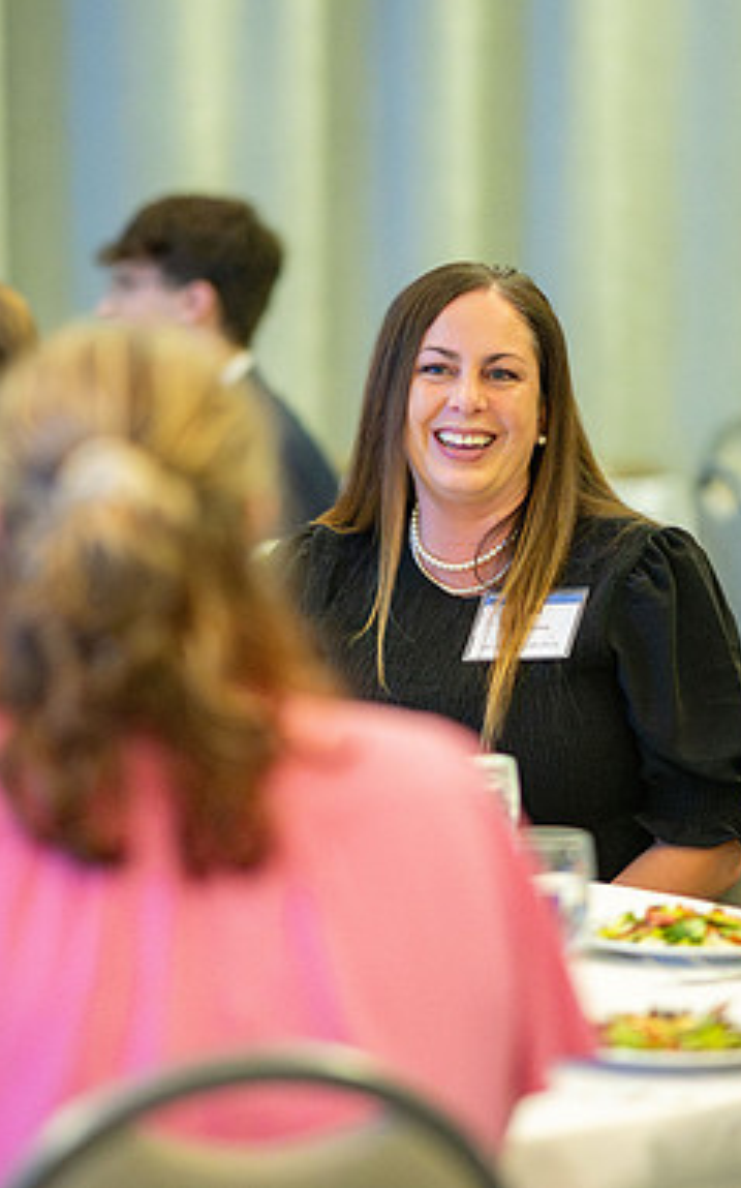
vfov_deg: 10.3
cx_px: 431
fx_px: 6599
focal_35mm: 204
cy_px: 594
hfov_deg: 6.4
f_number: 1.4
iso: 6400
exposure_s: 1/500
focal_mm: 105
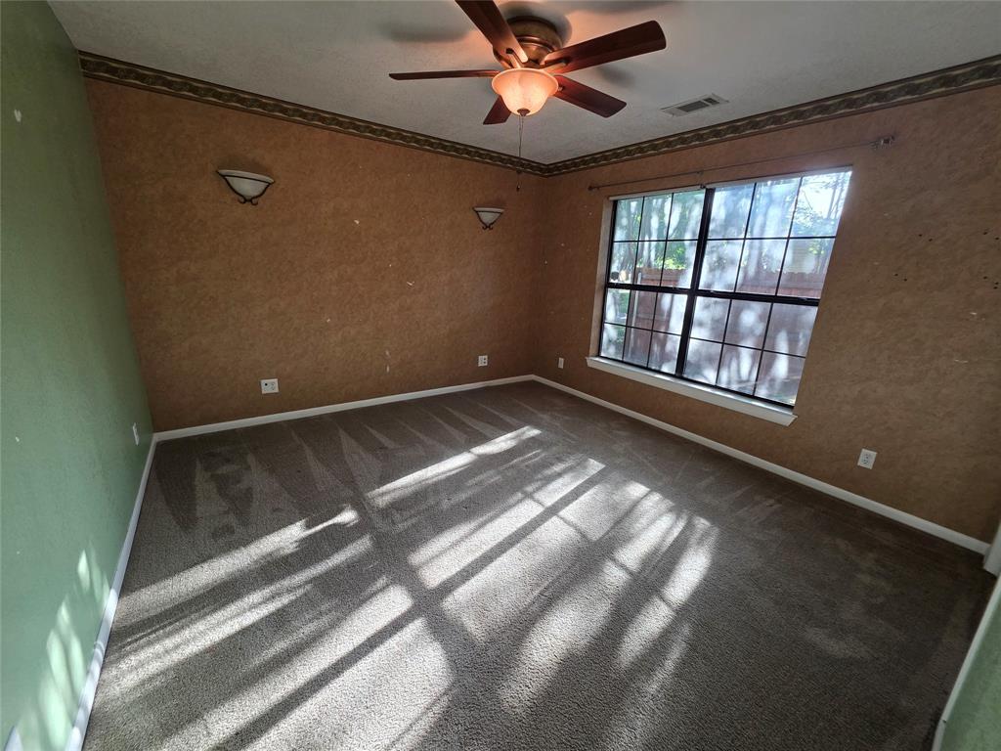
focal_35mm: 13
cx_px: 500
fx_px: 376
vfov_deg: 89.9
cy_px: 376
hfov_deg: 106.2
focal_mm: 2.2
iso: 160
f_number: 1.9
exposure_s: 1/120
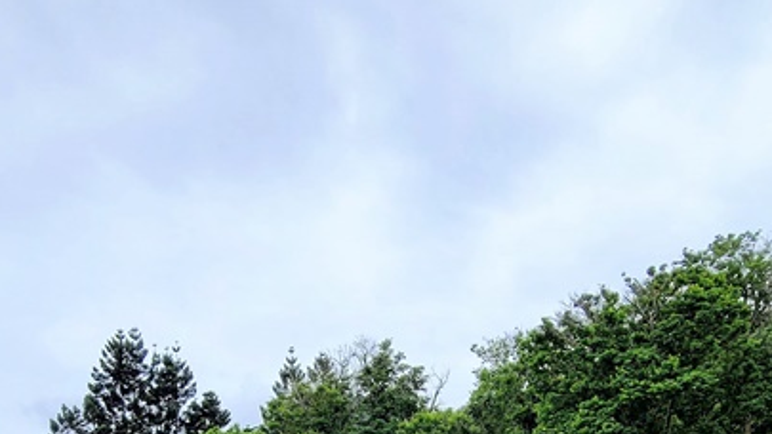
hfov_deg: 56.4
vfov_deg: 27.4
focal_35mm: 35
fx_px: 717
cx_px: 337
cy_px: 584
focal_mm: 2.2
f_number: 2.2
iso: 50
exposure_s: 1/1936
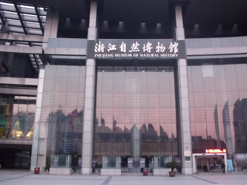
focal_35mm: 36
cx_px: 124
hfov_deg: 51.4
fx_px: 257
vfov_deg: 39.7
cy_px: 92
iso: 400
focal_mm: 6.3
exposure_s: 1/125
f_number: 2.9
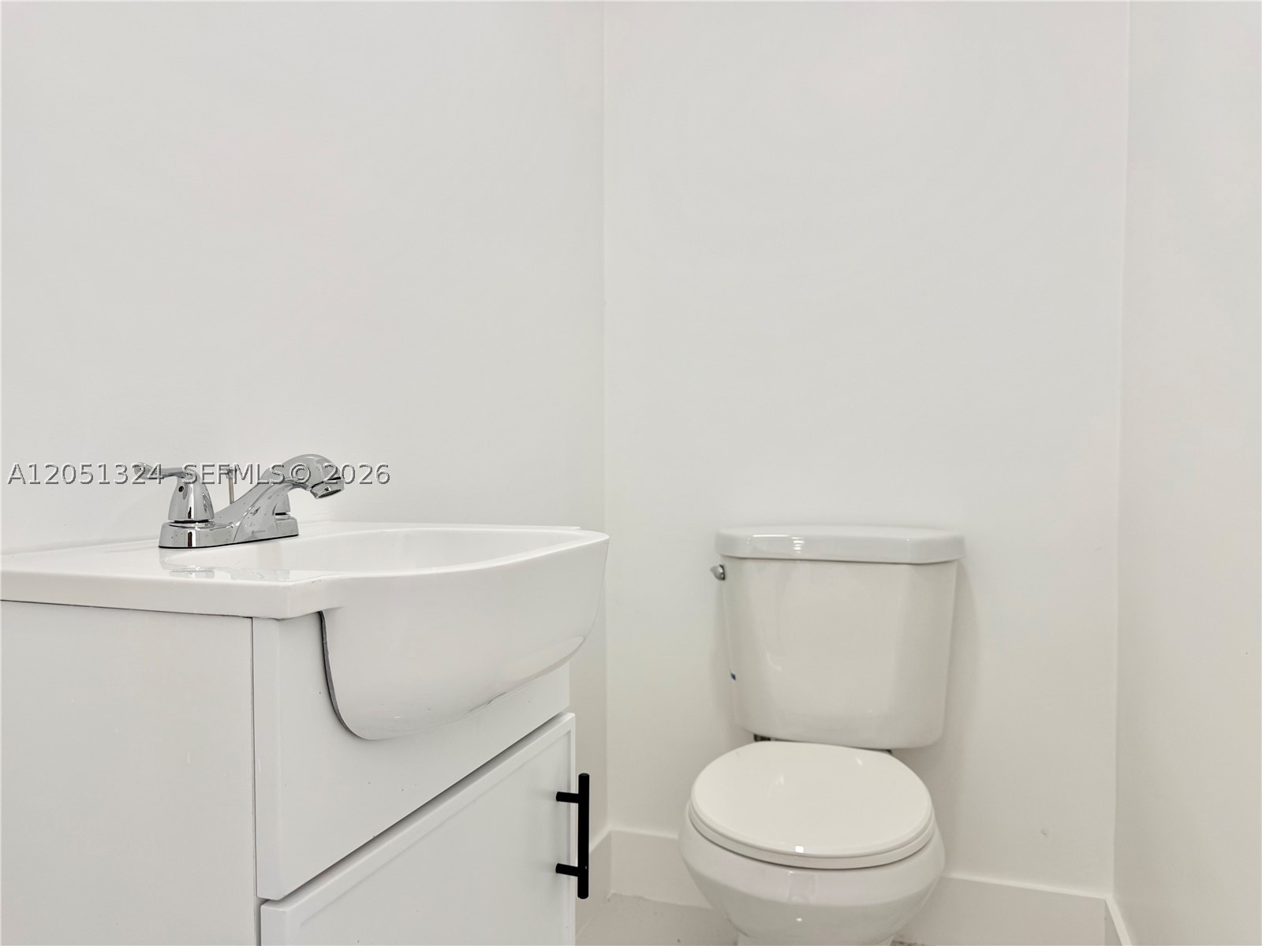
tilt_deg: -0.9
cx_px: 631
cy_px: 473
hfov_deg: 71.6
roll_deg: +0.4
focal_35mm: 24
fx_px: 875
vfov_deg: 56.8
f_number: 1.78
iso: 64
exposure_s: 1/212
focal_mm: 6.76
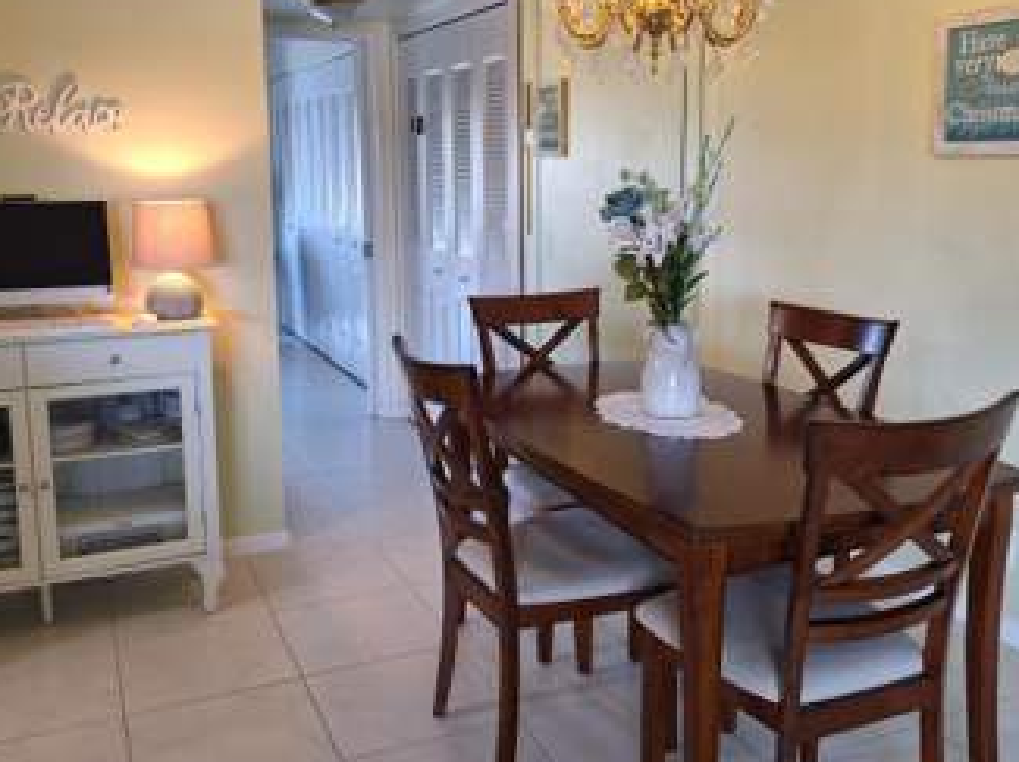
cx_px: 533
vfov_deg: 41.6
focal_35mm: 34
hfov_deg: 54.0
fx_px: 1000
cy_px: 321
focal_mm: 5.54
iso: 160
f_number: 1.8
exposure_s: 1/40
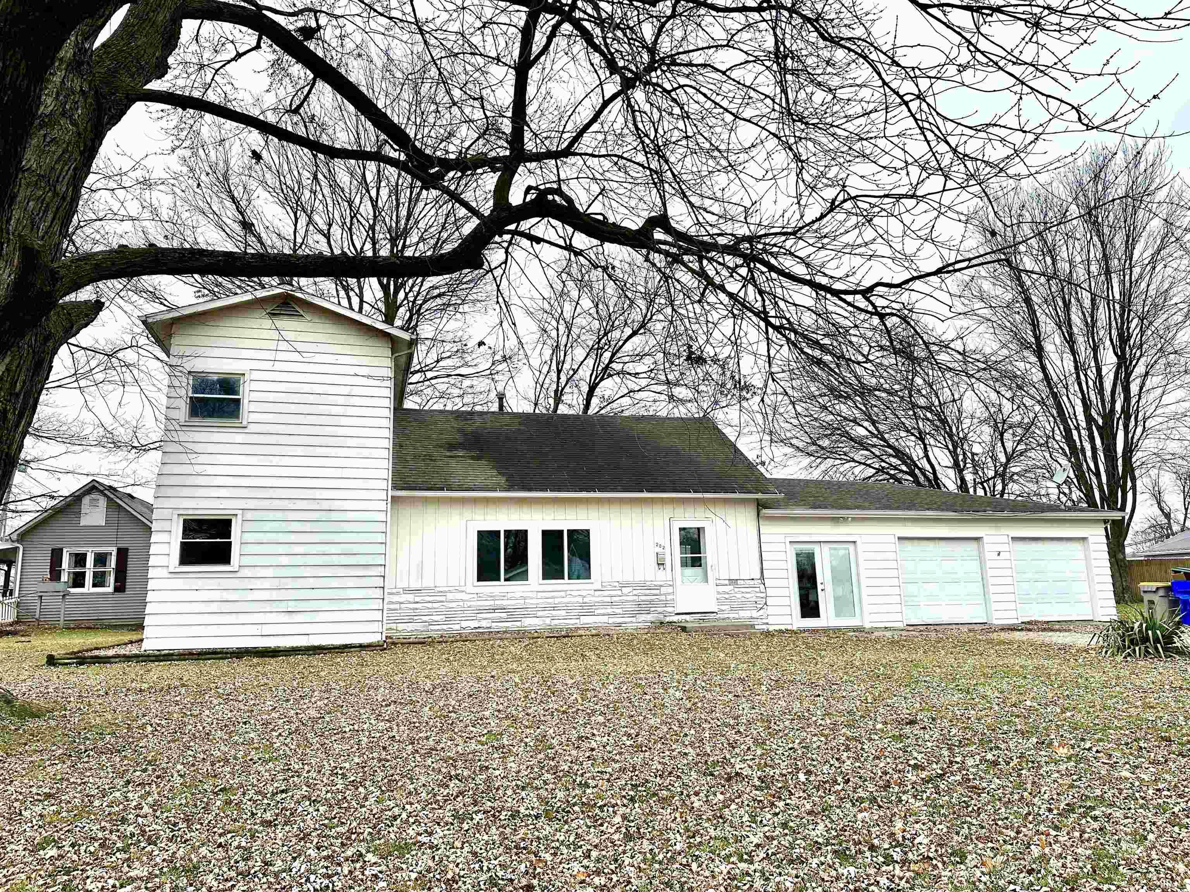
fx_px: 825
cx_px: 595
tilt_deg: +9.3
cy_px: 446
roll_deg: +0.9
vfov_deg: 56.8
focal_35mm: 24
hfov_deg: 71.6
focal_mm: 6.86
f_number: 1.78
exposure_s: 1/1412
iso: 80
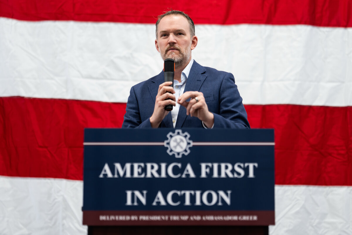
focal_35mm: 87
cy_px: 118
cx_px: 176
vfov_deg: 15.7
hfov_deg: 23.4
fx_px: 851
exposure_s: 1/500
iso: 400
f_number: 2
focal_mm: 87
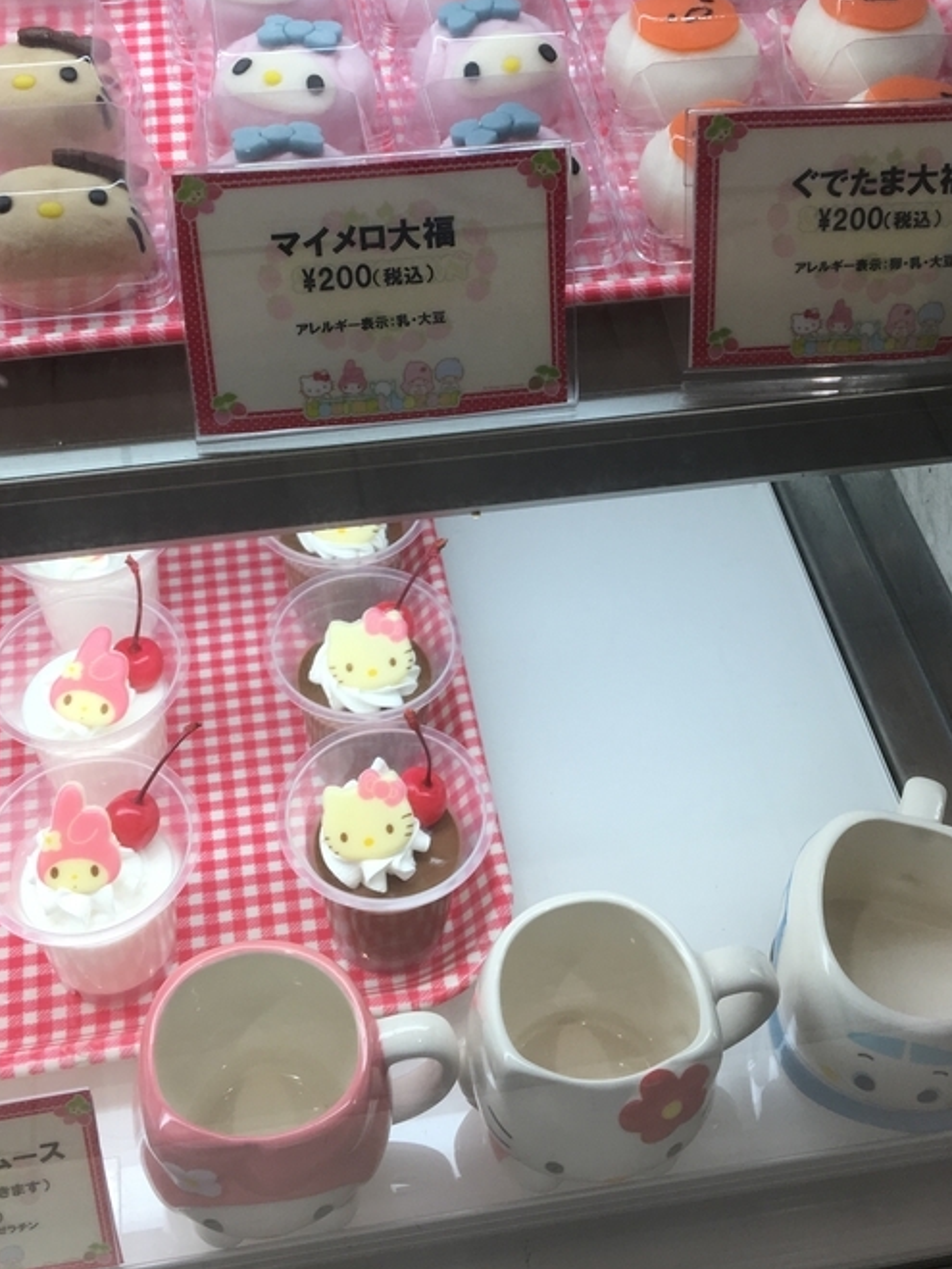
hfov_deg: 32.2
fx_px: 1650
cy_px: 490
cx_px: 508
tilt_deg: -44.1
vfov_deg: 41.8
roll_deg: -1.8
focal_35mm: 45
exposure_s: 1/120
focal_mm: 4.15
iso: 32
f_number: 2.2
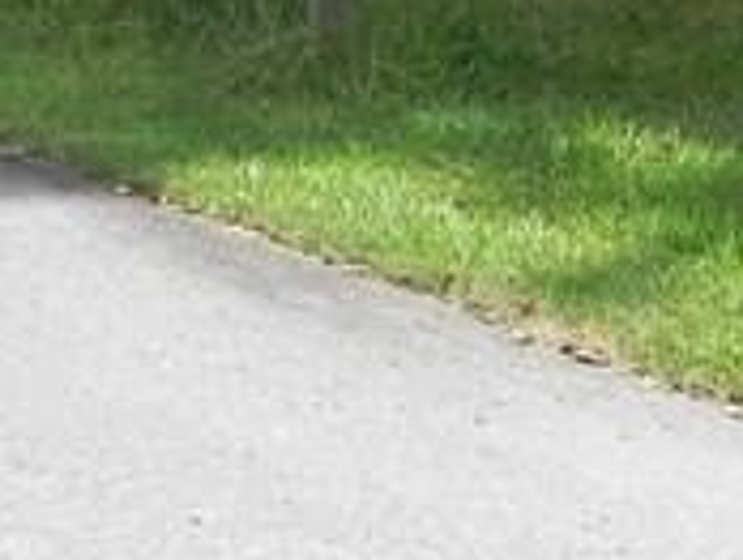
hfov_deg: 10.1
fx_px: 4170
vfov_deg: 7.6
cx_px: -73
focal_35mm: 194
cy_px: -111
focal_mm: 5.9
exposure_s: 1/447
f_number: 4.5
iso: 160
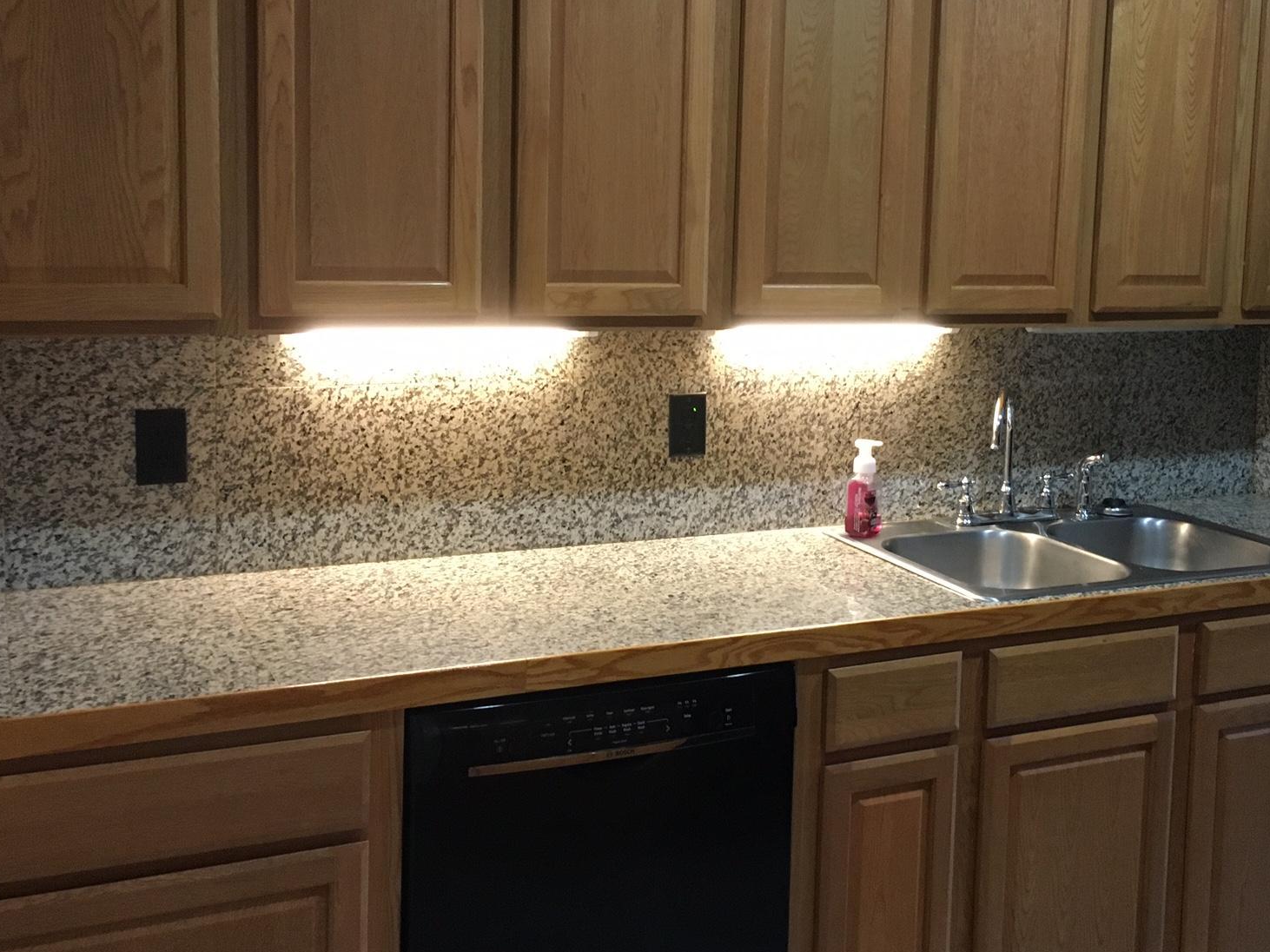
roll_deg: -1.8
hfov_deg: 46.6
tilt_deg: -5.2
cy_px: 364
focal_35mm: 40
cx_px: 744
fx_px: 1467
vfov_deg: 35.8
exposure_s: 1/30
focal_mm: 4.15
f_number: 2.2
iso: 200
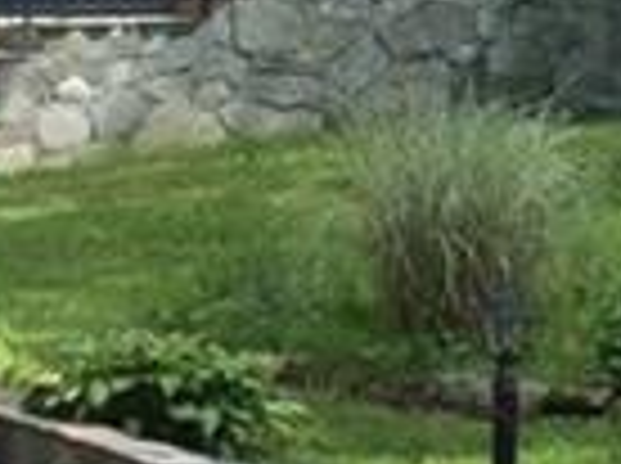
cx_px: 801
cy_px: -185
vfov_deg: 6.2
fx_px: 4244
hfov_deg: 8.3
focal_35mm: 237
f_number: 2.4
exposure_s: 1/367
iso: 32
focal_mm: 3.3
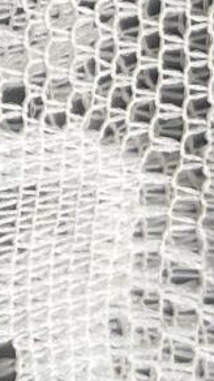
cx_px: -268
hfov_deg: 5.9
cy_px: -424
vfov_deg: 9.9
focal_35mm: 199
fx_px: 2010
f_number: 1.6
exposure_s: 1/539
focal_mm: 5.1
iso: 50
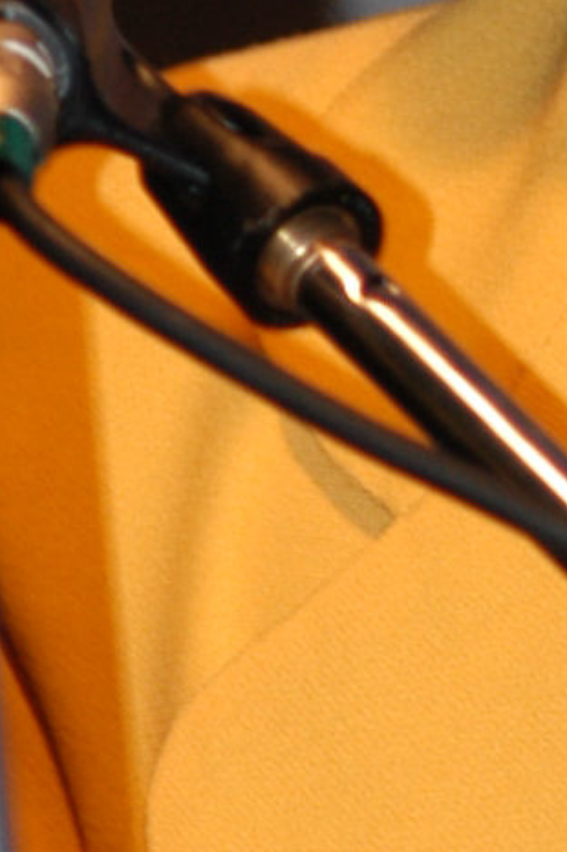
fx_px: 38942
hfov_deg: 0.8
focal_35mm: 1646
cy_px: -514
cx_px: 935
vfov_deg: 1.3
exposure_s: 1/60
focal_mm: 170
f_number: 4
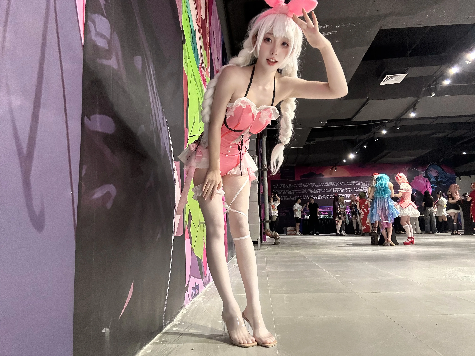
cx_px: 238
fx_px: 316
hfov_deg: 73.9
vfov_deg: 58.9
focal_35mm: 23
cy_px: 178
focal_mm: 2.69
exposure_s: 1/50
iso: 200
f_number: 1.9
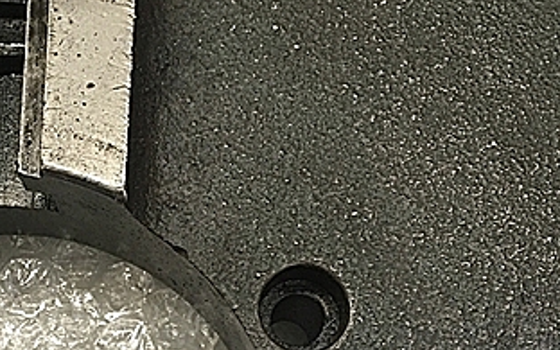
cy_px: 350
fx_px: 961
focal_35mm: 63
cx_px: 163
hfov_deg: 32.1
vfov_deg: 20.0
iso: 80
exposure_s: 1/30
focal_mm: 4.15
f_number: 2.2
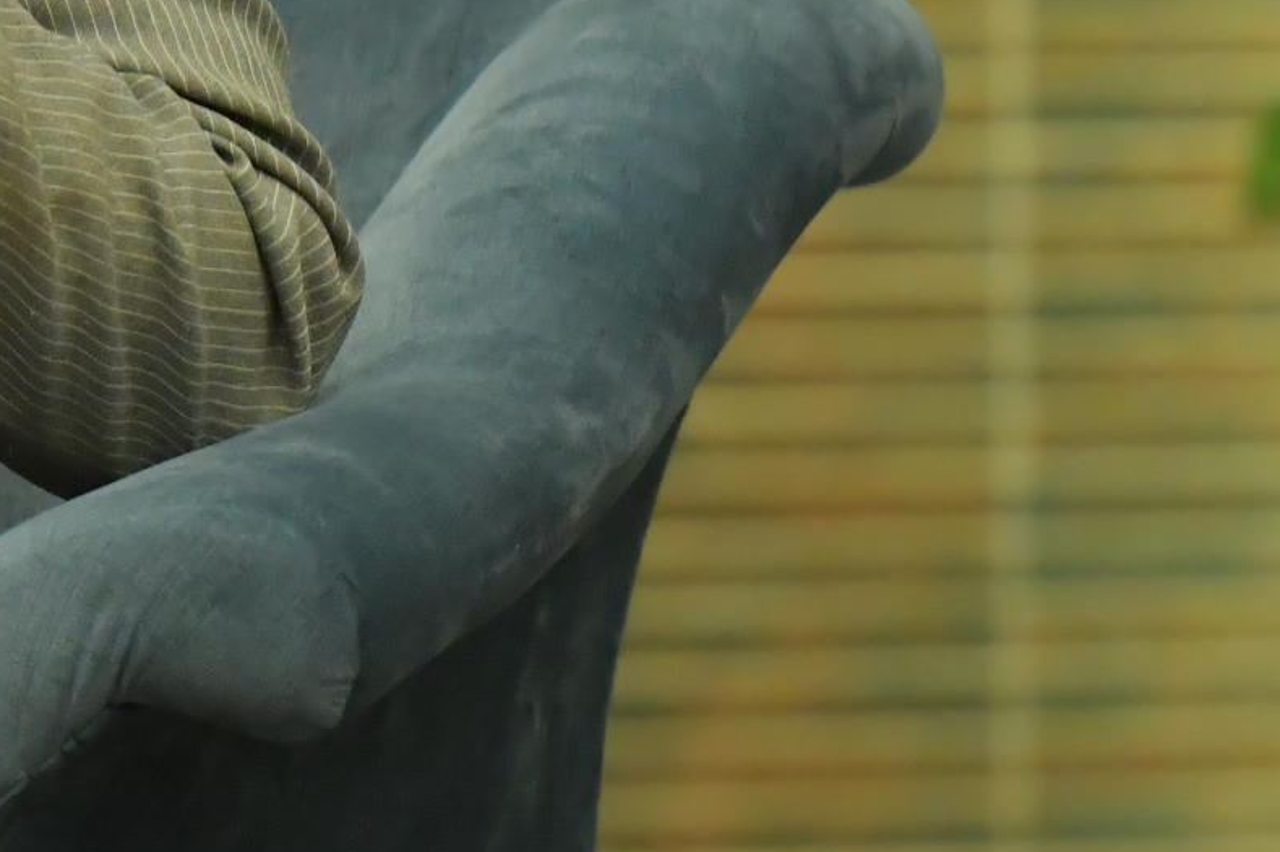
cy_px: -187
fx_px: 33720
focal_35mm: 949
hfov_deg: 2.2
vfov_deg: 1.4
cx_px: -498
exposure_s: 1/125
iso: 2500
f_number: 2.8
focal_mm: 185
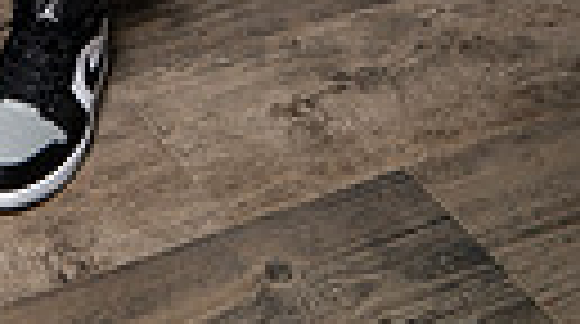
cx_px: -90
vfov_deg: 10.3
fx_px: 1351
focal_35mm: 88
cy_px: -612
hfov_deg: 22.6
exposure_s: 1/250
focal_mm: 24
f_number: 8
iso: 200
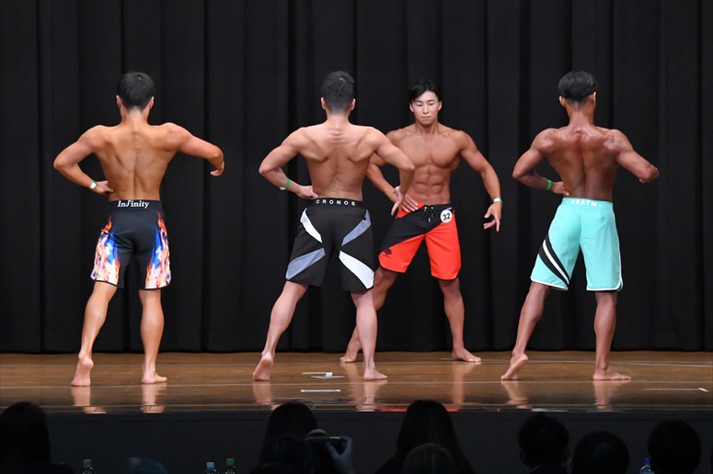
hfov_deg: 11.2
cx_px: 356
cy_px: 237
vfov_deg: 7.5
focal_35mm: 183
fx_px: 3623
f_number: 5.6
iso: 8000
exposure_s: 1/400
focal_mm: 122
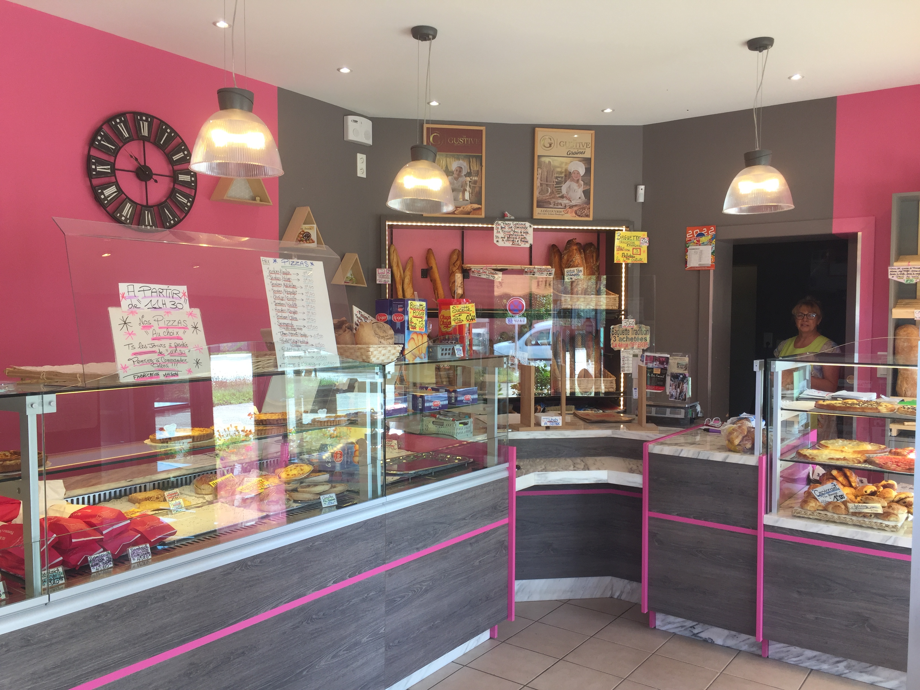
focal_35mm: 29
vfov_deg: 48.2
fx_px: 771
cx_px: 460
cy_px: 345
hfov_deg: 61.7
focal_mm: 4.15
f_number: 2.2
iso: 32
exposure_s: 1/50
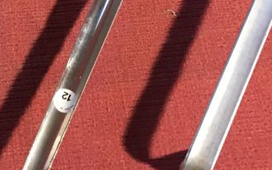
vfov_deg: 12.8
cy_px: -133
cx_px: 25
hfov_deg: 21.8
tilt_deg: -55.5
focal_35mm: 93
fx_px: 690
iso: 200
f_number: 2.2
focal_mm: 4.15
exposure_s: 1/33
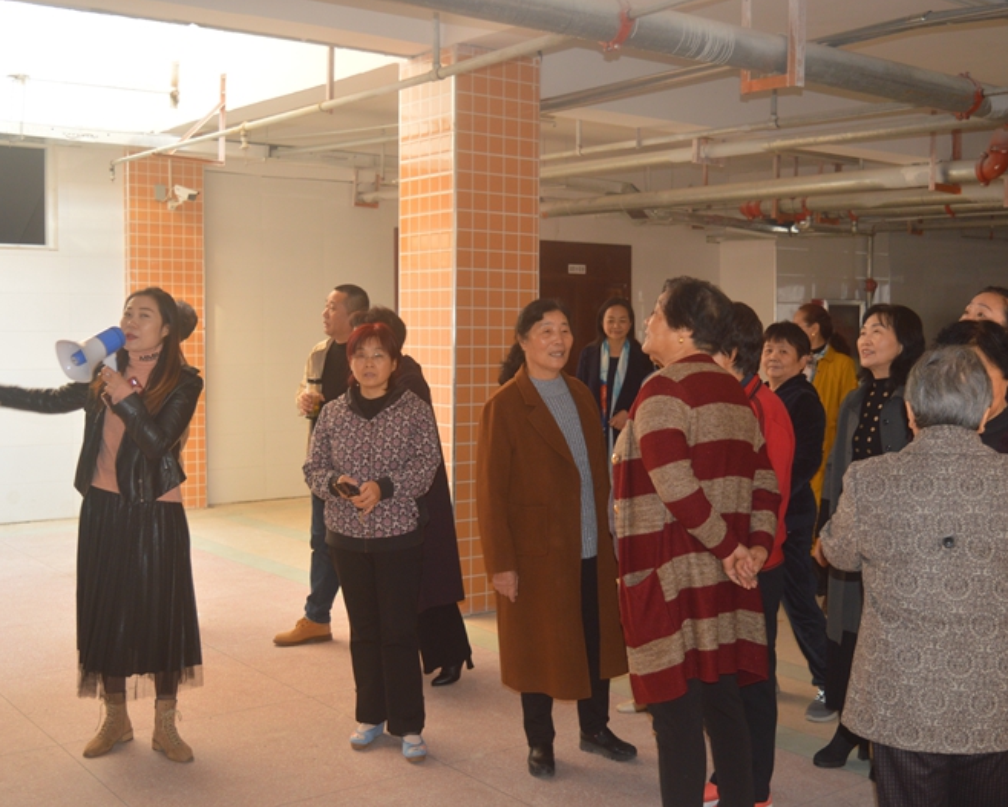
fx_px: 1224
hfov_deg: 44.7
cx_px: 567
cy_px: 402
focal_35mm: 41
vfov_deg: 36.5
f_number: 4
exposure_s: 1/80
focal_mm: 24
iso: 400
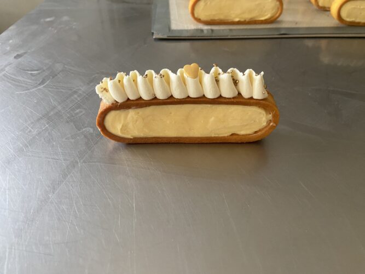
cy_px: 137
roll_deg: -0.6
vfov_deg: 53.0
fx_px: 274
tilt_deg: -40.8
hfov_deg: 67.3
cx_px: 182
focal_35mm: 26
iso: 250
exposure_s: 1/60
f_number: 1.8
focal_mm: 4.25
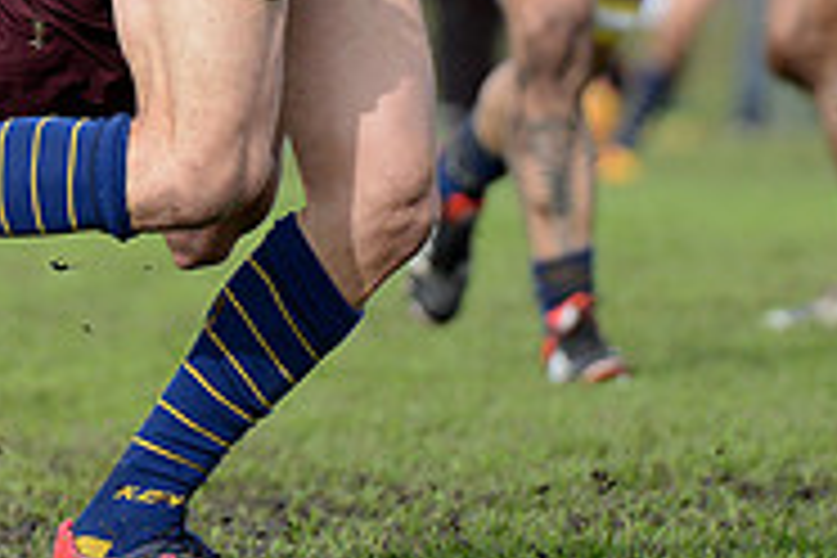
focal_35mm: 623
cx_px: 68
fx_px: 14484
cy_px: -187
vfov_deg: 2.2
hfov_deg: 3.3
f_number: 4
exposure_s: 1/2500
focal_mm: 200
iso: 500
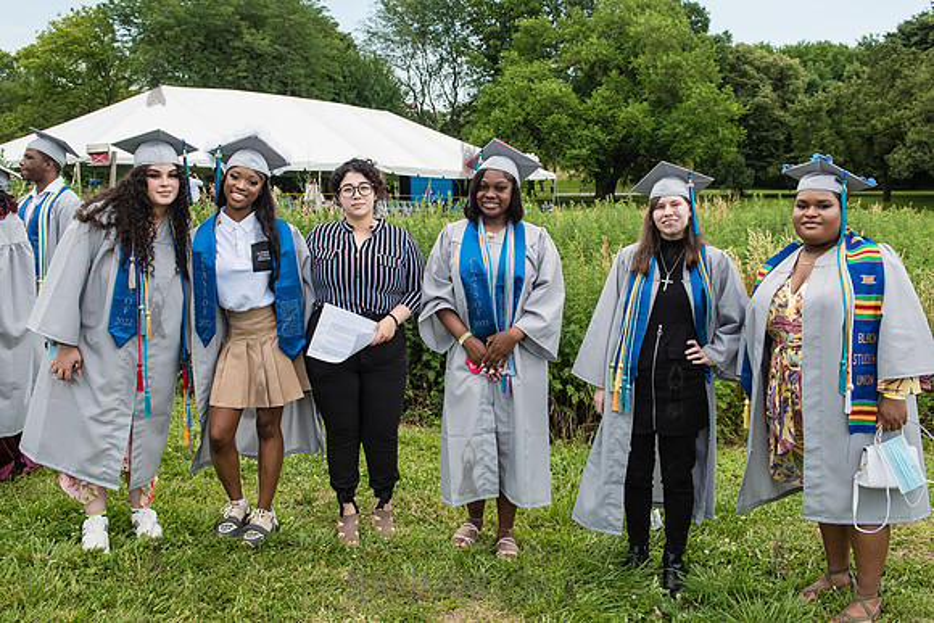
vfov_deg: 41.0
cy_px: 266
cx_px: 465
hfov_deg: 58.6
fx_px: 832
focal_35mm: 32
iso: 200
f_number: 5.6
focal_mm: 28
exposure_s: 1/400
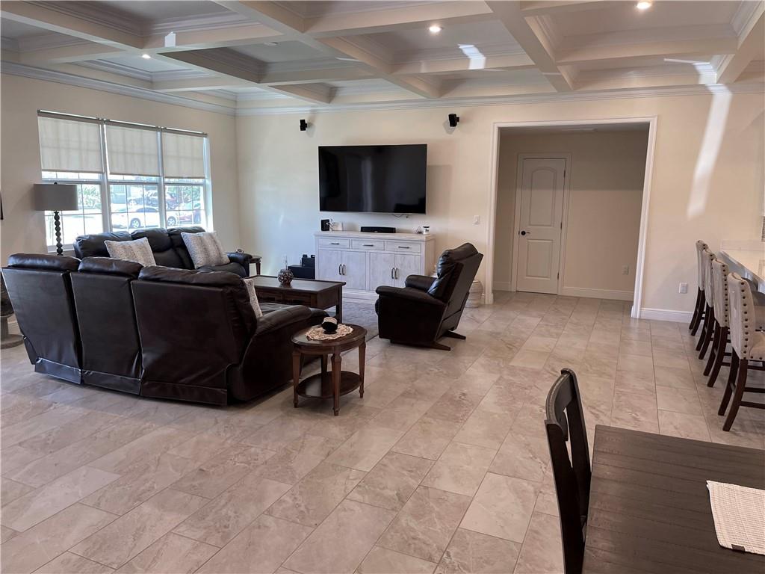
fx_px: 575
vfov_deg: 53.1
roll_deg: -1.3
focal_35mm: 26
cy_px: 287
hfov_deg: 67.3
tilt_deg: -8.8
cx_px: 382
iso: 125
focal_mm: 5.1
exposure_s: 1/120
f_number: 1.6
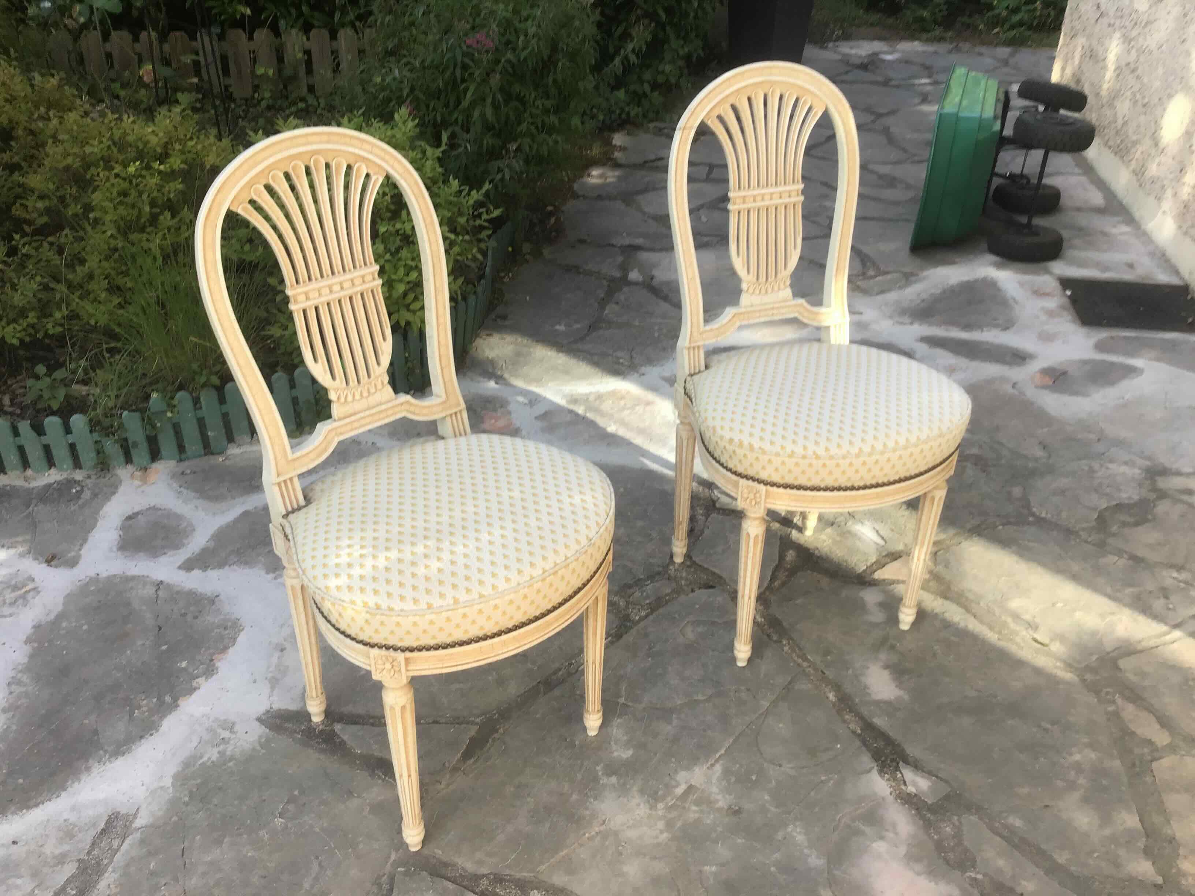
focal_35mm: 31
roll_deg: -1.2
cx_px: 598
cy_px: 448
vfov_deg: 45.4
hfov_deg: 58.4
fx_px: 1070
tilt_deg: -32.5
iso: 25
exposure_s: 1/146
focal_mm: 3.3
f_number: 2.4
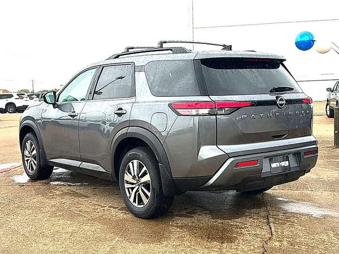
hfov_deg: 50.1
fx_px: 362
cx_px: 170
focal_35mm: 37
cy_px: 127
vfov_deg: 38.7
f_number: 1.78
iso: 80
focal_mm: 6.86
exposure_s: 1/315
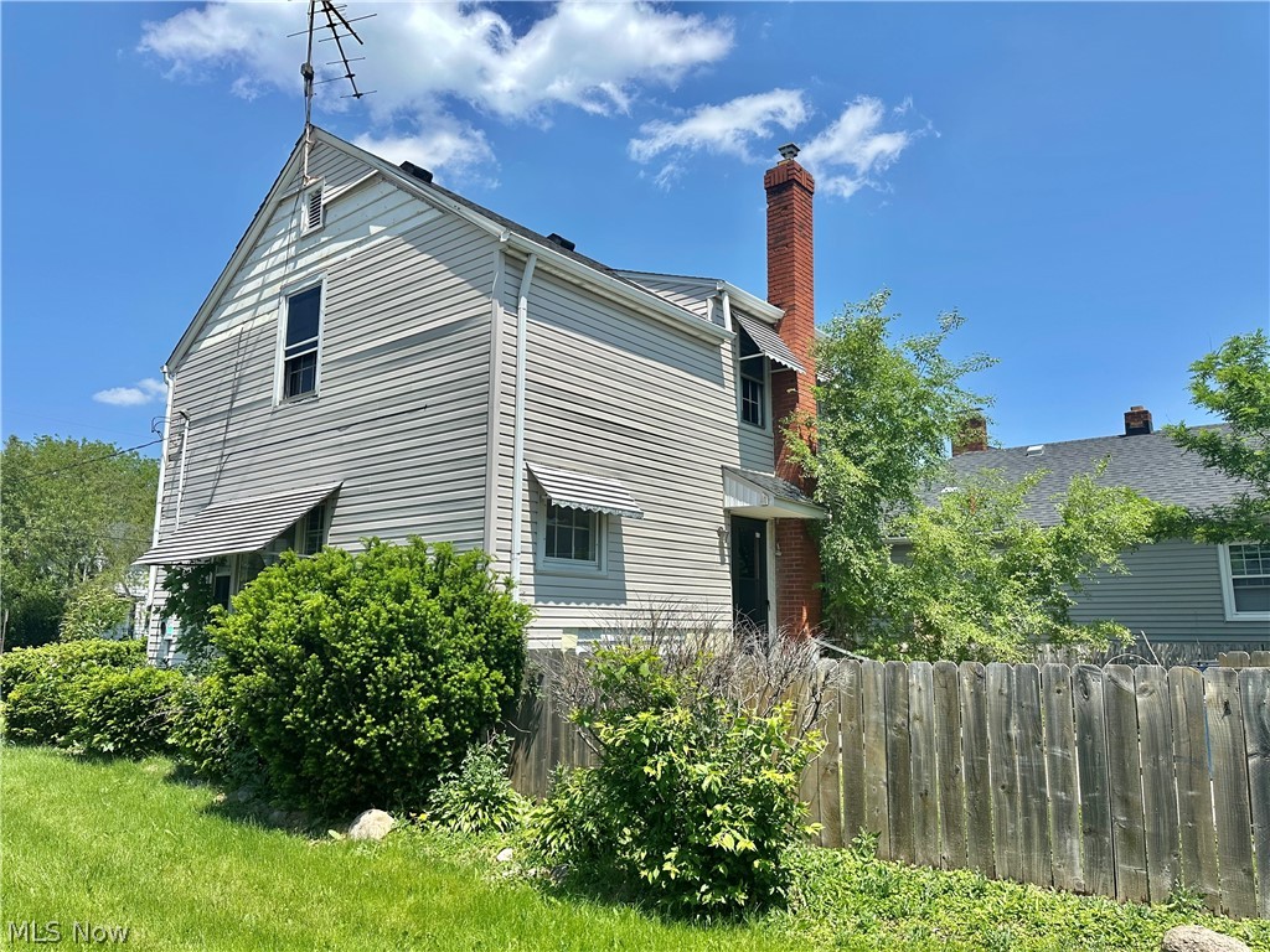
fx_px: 881
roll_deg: -1.2
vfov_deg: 56.8
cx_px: 635
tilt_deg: +10.2
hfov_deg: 71.6
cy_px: 476
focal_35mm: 24
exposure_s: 1/4762
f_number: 1.78
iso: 80
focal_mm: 6.86
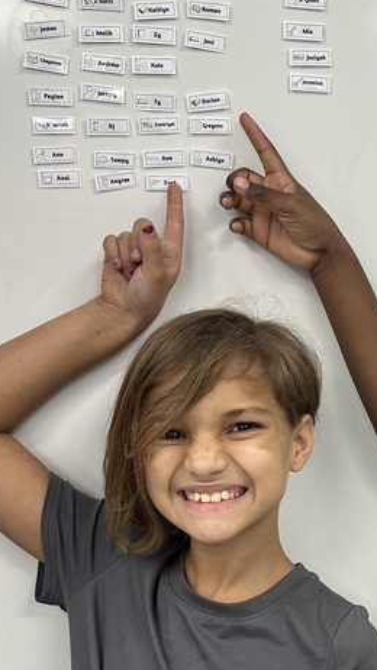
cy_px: 479
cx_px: 384
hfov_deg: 20.0
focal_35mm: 58
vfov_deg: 35.4
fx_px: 1030
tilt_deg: -9.1
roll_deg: -1.7
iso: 160
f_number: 1.78
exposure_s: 1/60
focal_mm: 6.86
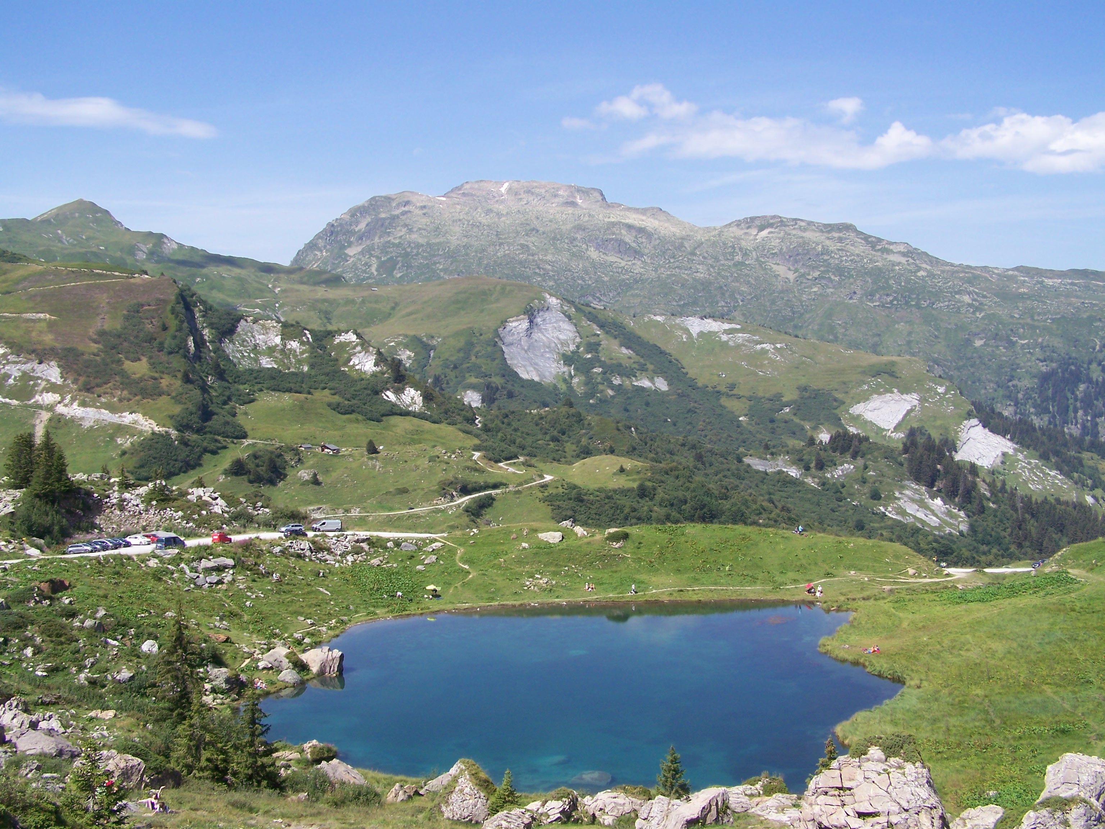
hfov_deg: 49.0
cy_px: 414
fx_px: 1213
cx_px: 552
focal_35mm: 38
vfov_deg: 37.7
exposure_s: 1/320
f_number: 4
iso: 64
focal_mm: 6.3
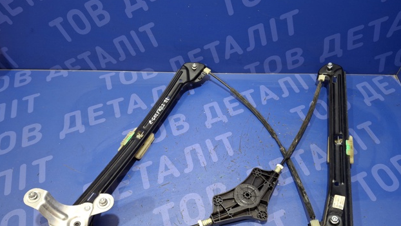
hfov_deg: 67.9
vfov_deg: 41.3
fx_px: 298
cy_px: 137
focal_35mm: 28
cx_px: 204
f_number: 1.8
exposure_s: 1/33
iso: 200
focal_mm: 4.69
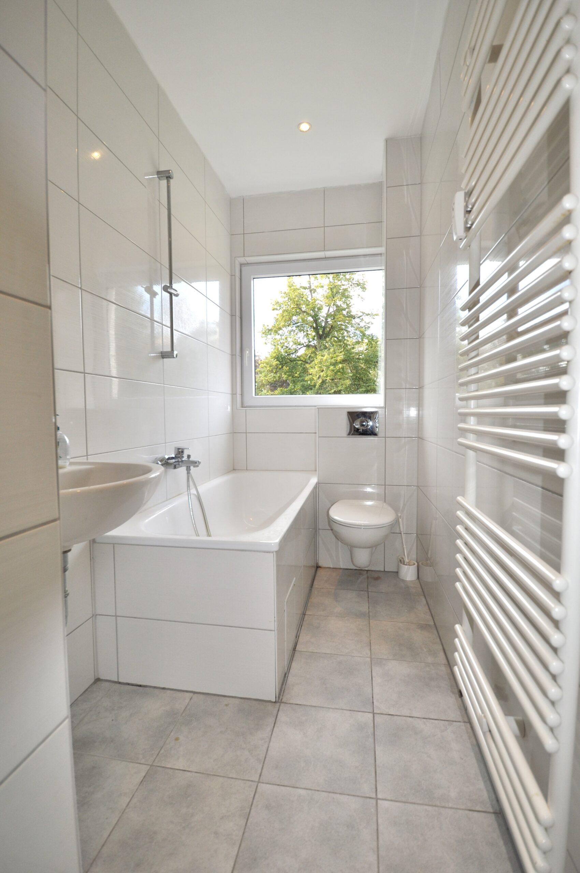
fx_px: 363
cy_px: 436
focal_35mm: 15
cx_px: 290
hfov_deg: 77.2
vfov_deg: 100.5
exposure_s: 1/200
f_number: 3.5
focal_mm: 10
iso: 200
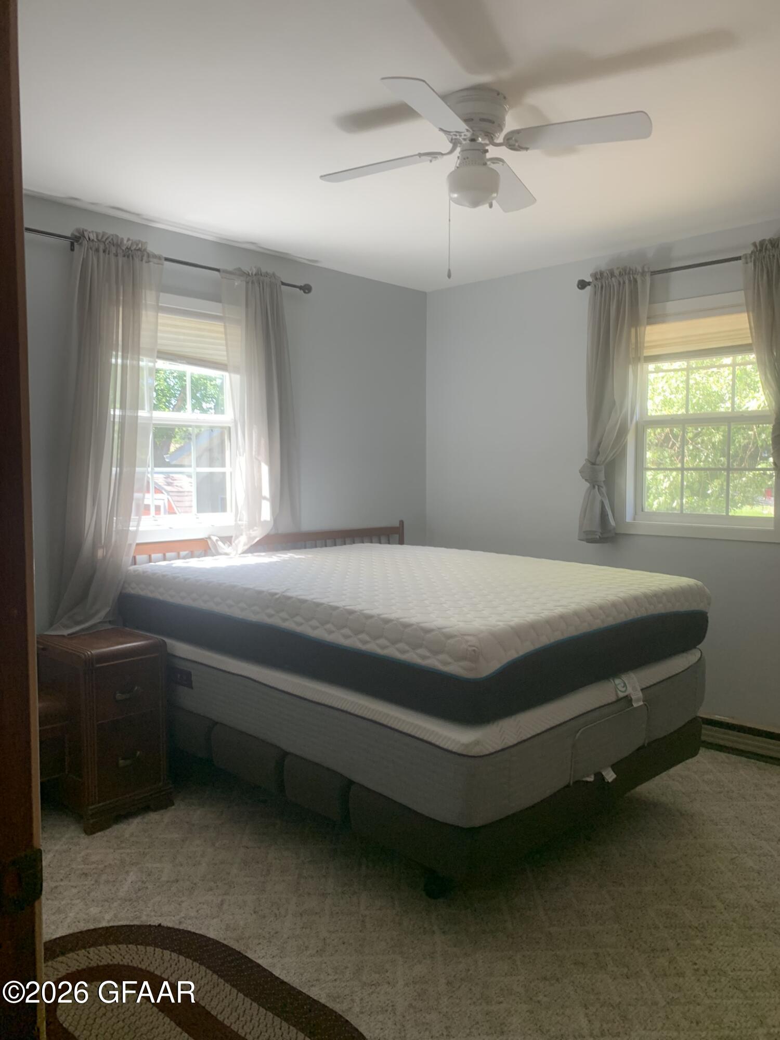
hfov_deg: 53.1
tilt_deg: -1.0
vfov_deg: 67.3
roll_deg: -0.2
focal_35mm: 26
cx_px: 390
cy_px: 520
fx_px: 781
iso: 100
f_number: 1.8
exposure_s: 1/105
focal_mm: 4.25
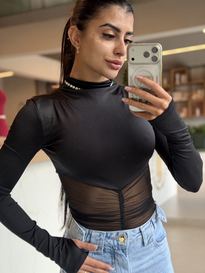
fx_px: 379
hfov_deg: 30.3
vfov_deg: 39.7
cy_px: 136
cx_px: 102
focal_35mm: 48
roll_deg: +5.3
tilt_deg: -20.9
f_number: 1.78
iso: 50
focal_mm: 6.76
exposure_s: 1/60
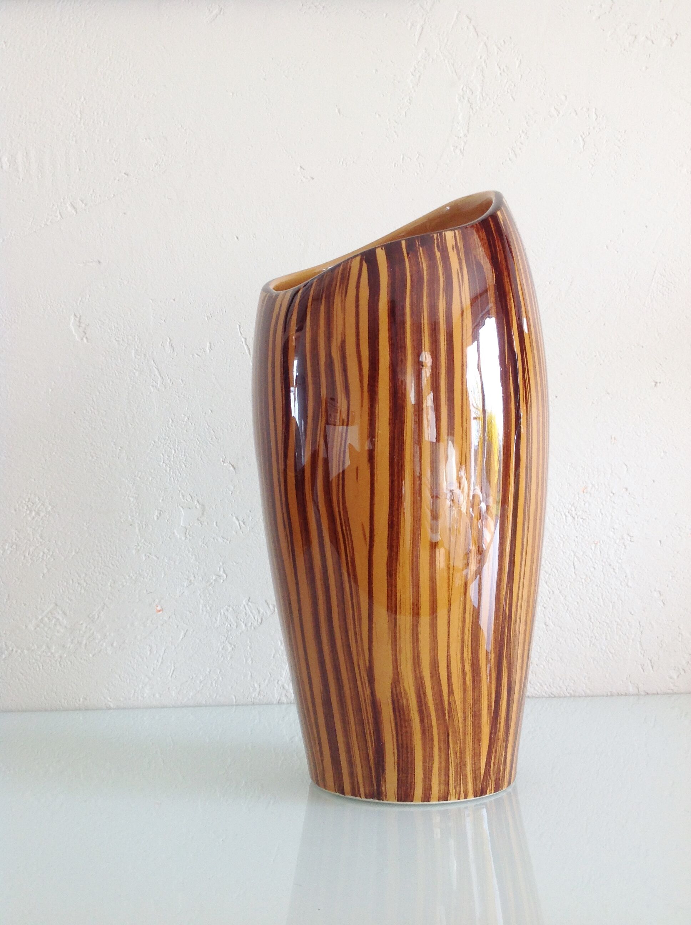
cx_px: 346
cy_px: 462
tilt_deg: +5.2
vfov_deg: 52.7
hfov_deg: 40.6
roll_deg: +2.3
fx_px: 934
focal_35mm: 35
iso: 64
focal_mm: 4.28
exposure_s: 1/60
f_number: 2.4
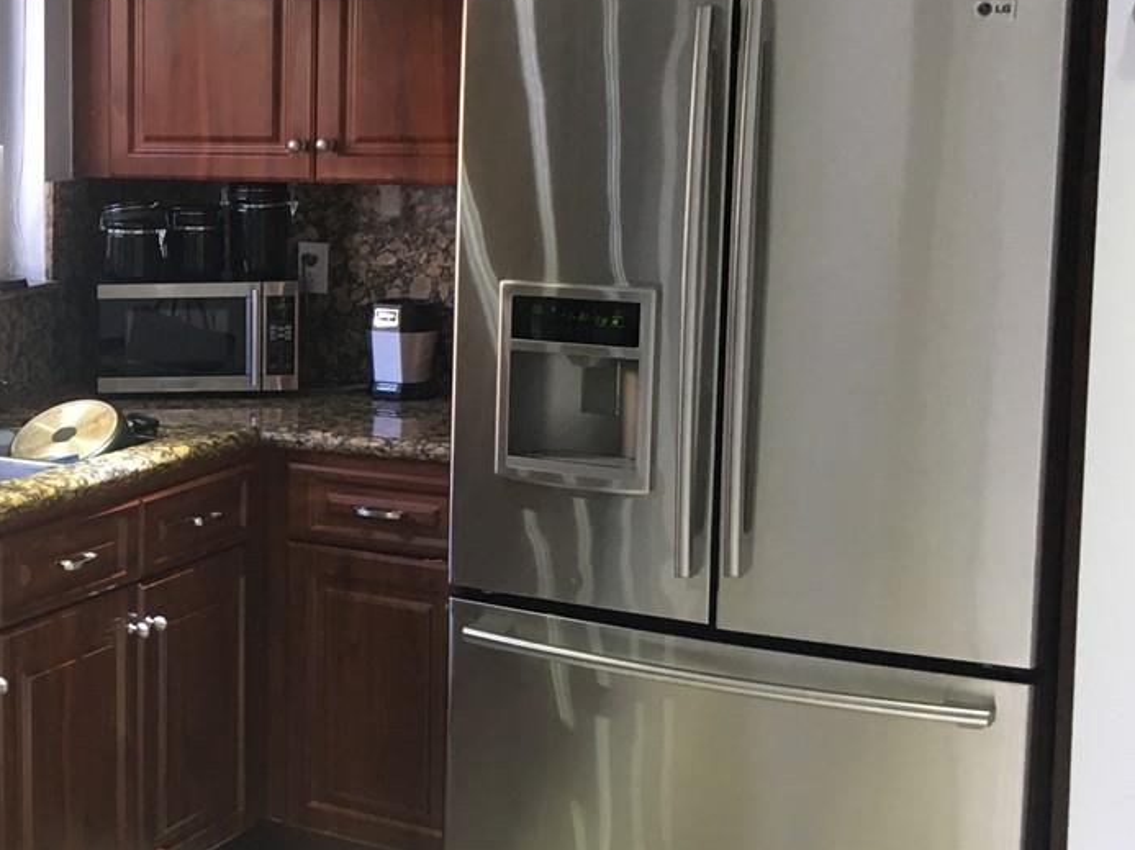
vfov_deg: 21.9
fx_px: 2196
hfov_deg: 26.4
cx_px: -161
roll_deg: +1.2
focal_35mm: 67
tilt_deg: -5.9
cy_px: 329
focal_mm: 4.15
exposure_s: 1/33
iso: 100
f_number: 2.2
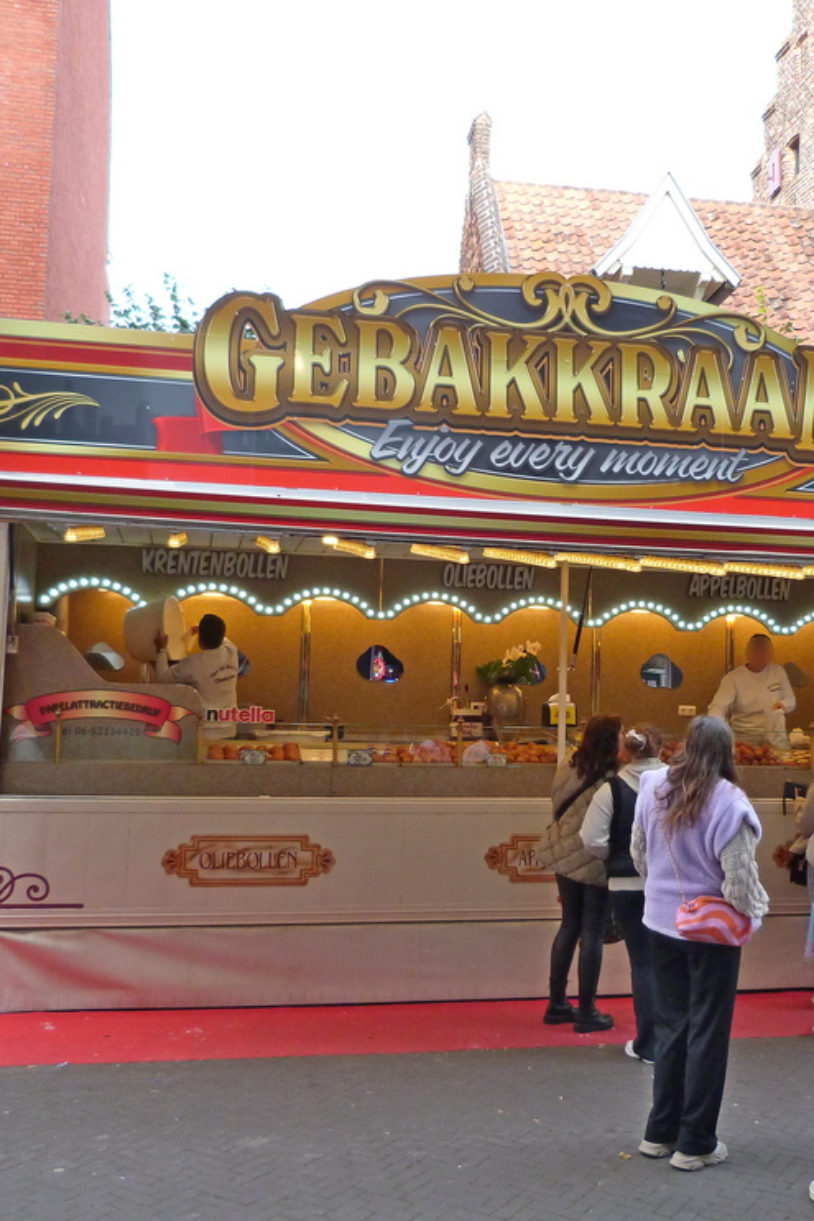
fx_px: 1188
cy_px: 608
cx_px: 492
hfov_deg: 37.7
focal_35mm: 35
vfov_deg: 54.4
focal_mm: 4.5
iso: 200
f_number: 2.8
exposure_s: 1/160
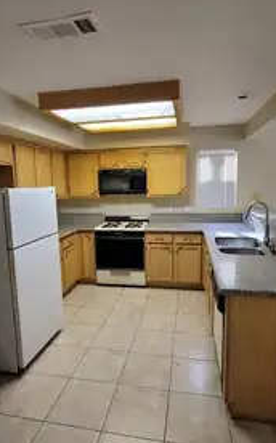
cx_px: 138
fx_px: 241
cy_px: 209
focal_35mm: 20
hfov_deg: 59.6
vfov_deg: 85.0
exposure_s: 1/59
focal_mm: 2.2
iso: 320
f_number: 2.2
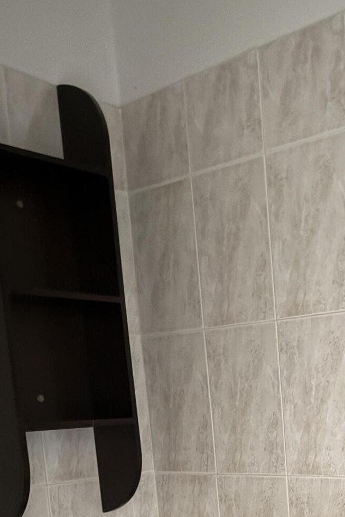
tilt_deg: -8.9
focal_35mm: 51
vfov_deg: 35.3
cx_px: 370
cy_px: 512
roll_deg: +3.2
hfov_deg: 24.8
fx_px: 733
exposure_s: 1/13
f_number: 1.78
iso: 1250
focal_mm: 6.76
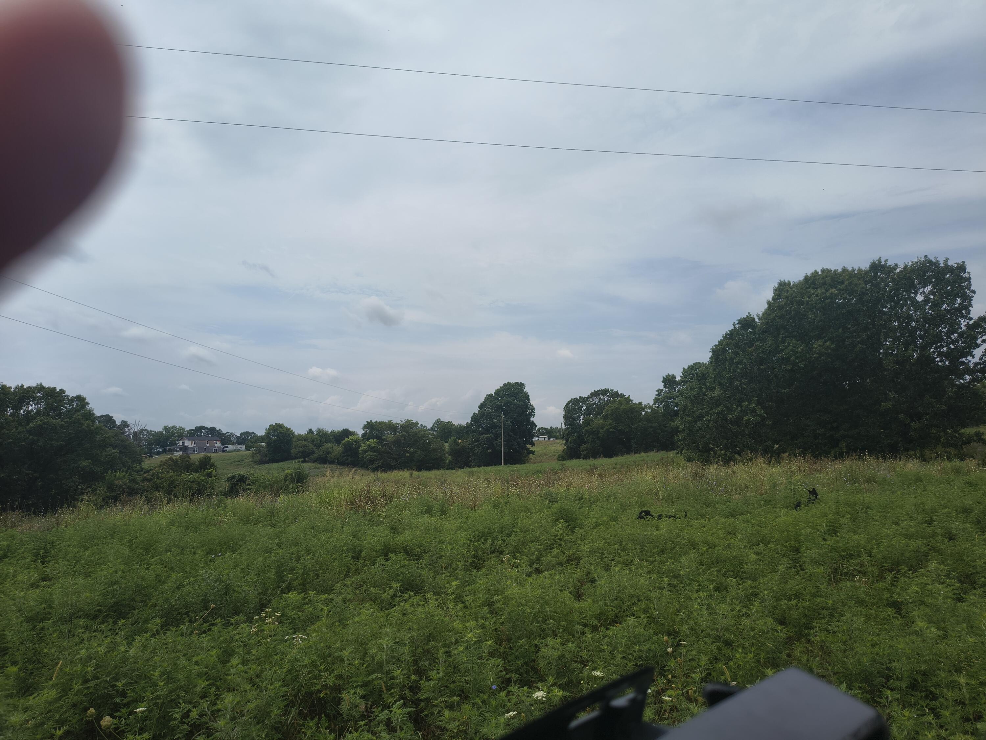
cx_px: 493
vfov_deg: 56.8
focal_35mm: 24
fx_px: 684
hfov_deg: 71.6
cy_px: 370
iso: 101
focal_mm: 5.56
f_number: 1.8
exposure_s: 1/3809
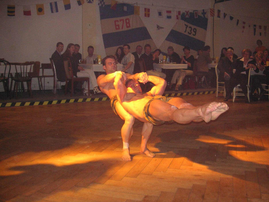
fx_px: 295
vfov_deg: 37.7
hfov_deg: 49.0
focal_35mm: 38
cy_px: 99
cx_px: 131
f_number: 2.8
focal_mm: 6.1
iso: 160
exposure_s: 1/45
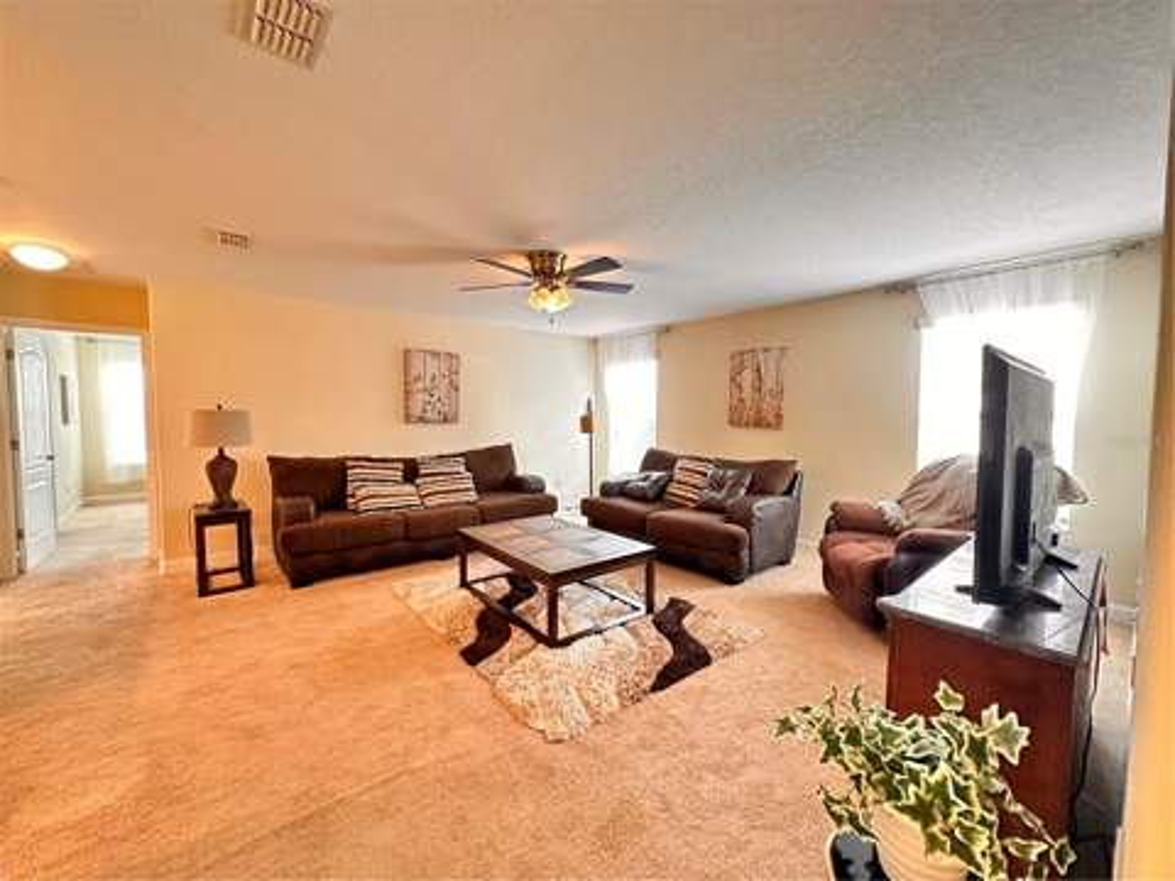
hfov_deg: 102.1
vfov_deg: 85.7
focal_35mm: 14
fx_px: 475
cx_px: 588
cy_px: 440
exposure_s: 1/60
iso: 1000
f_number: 2.2
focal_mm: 2.22
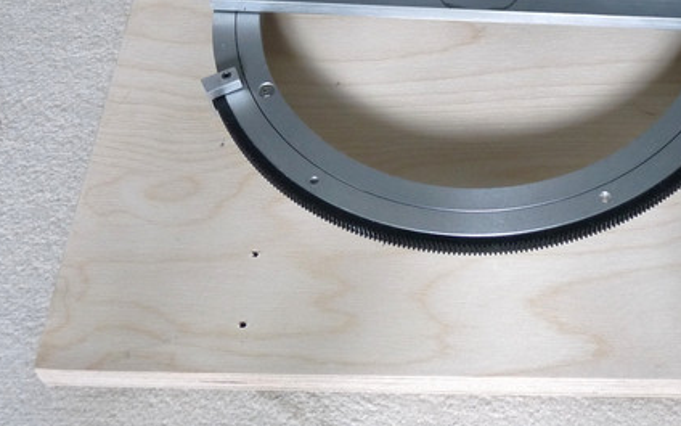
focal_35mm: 56
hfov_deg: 35.6
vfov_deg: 22.8
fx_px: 1039
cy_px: 90
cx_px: 491
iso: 200
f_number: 3
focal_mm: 6.2
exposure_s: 1/5
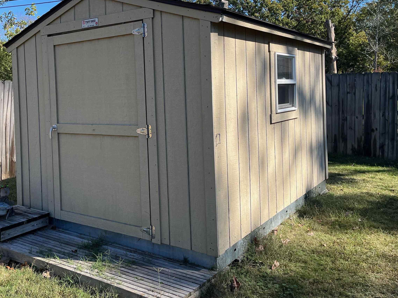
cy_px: 107
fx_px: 402
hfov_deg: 52.3
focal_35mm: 35
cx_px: 162
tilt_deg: +0.5
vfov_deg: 40.3
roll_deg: +1.5
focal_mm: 5.1
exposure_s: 1/1862
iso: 50
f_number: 1.6
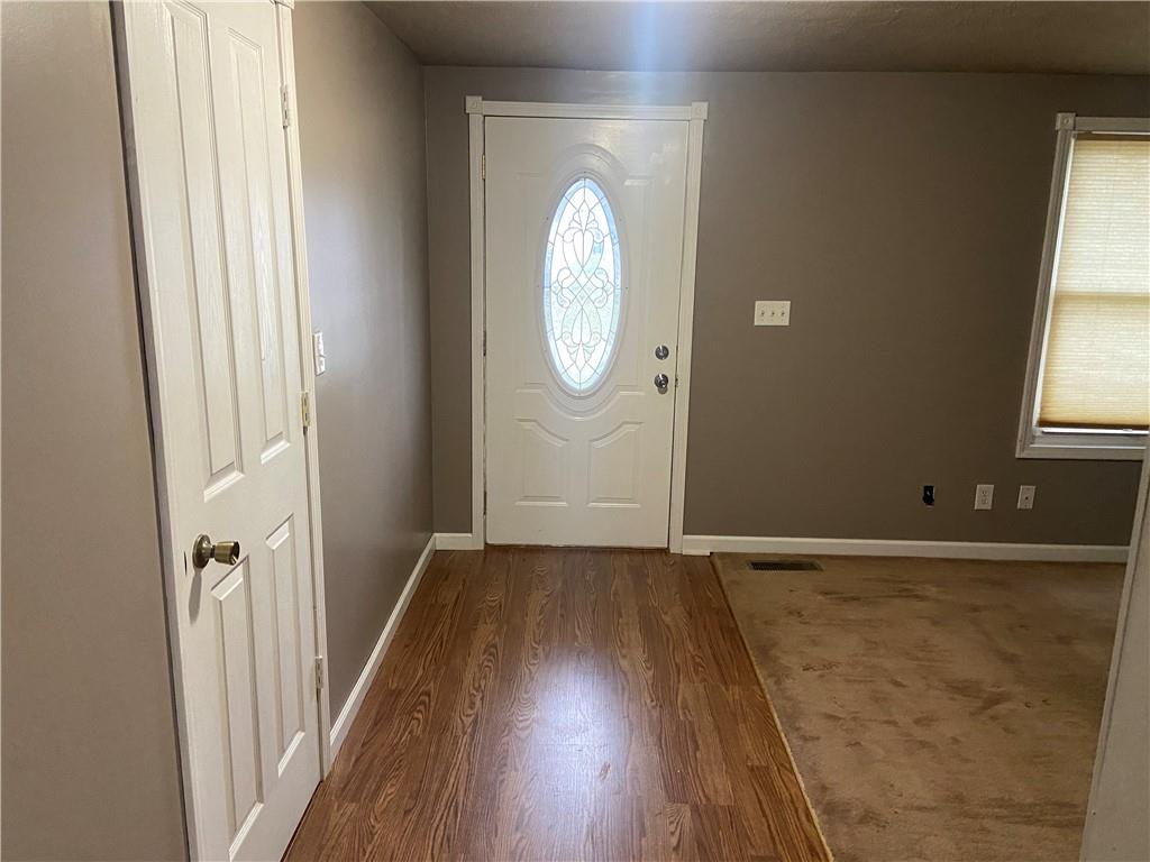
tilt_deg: -14.1
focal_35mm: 26
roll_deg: -1.3
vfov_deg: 53.1
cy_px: 431
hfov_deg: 67.3
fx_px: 864
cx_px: 575
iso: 400
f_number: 1.8
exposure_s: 1/60
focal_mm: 4.25
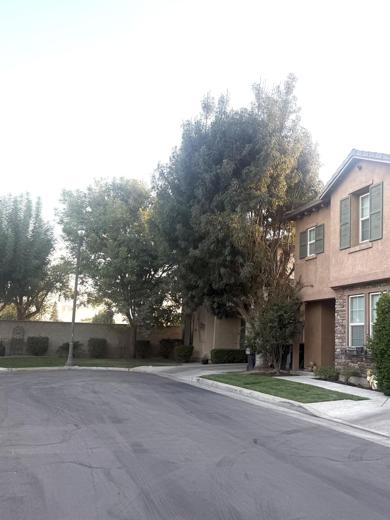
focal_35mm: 33
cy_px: 266
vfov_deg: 55.4
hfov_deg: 41.3
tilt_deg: +7.8
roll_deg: -2.0
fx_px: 496
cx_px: 305
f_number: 1.78
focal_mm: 6.76
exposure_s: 1/695
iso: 80
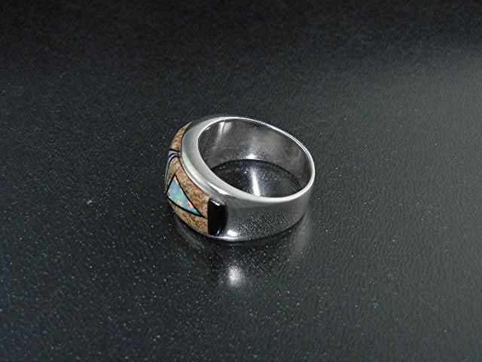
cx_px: 241
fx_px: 822
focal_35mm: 59
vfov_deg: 24.8
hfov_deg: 32.7
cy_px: 181
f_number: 8
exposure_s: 1/30
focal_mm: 10.6
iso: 800
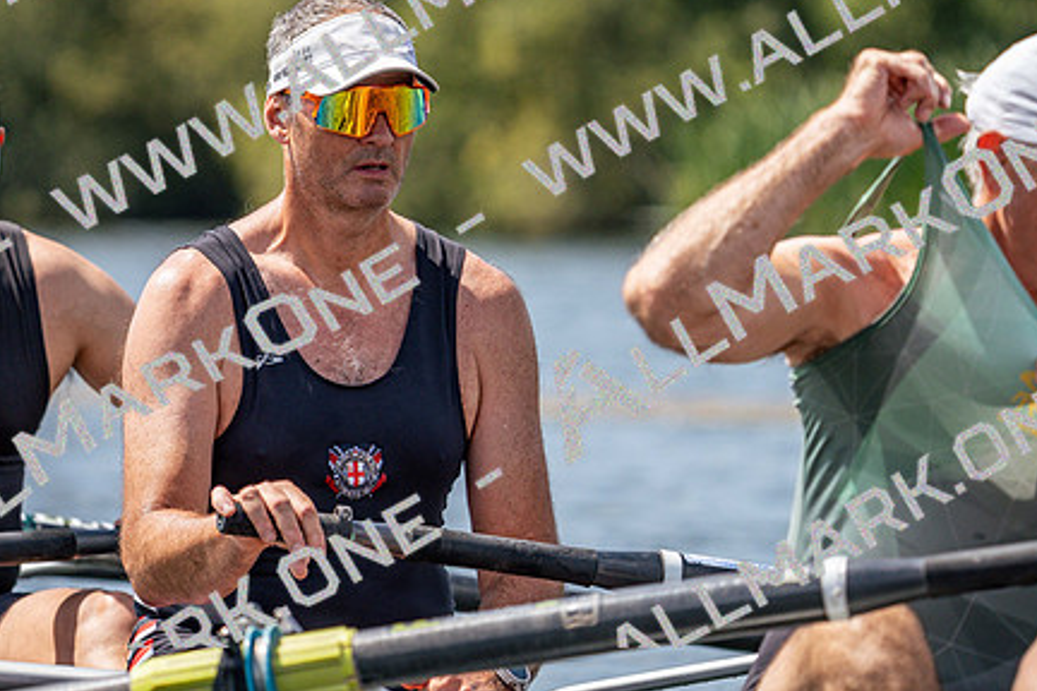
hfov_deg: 4.5
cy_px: 236
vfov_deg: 3.0
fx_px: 13307
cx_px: 348
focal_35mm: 462
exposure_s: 1/2000
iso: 400
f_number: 6.3
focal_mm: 344
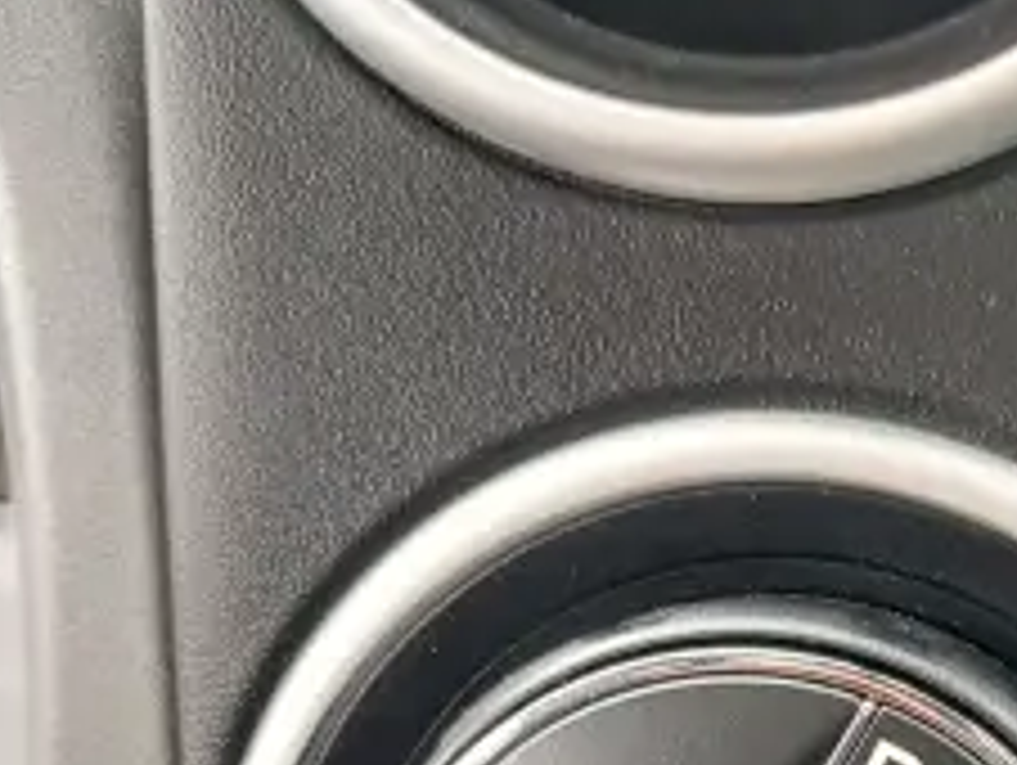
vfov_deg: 20.5
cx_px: 1120
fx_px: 1912
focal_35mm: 65
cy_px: 1017
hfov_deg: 27.3
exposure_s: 1/100
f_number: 1.8
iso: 195
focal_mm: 5.56
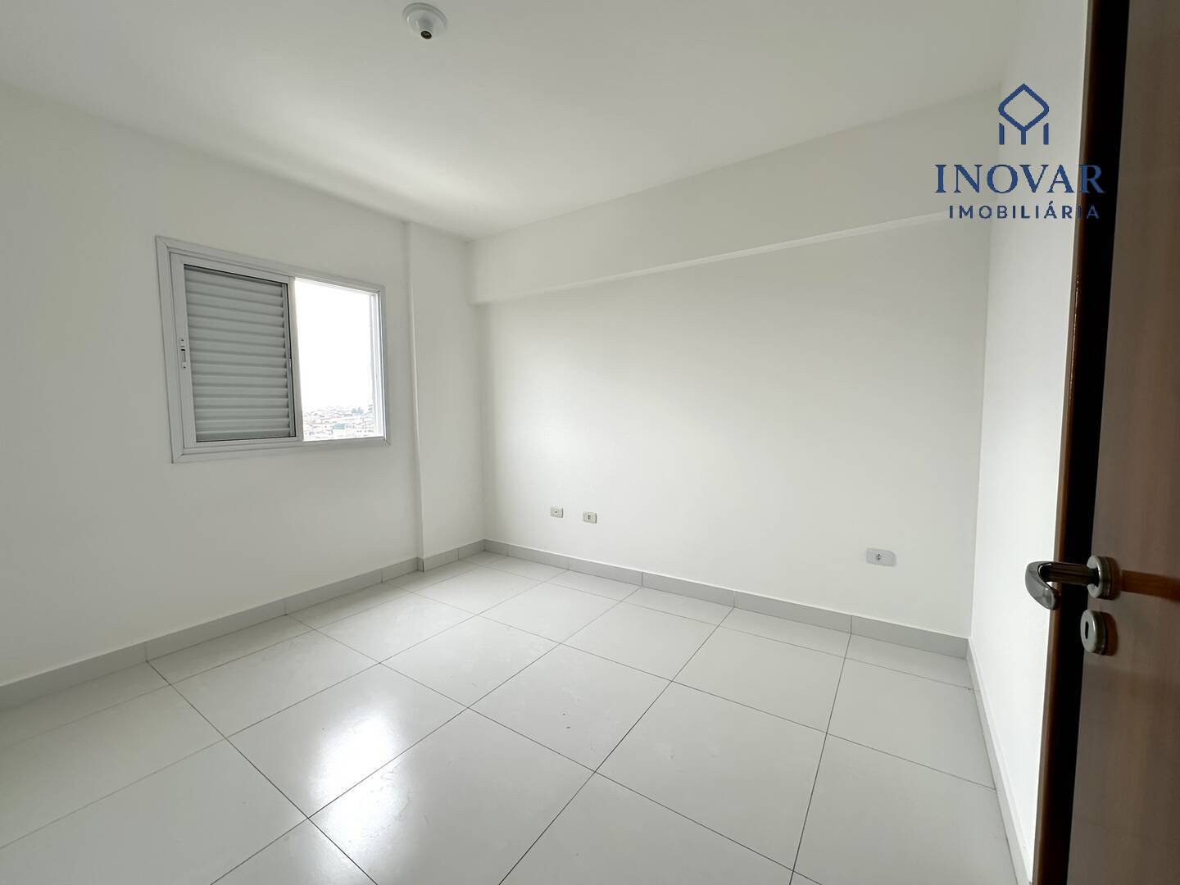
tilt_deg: -4.1
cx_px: 590
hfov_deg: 102.1
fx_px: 477
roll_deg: -0.1
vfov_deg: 85.7
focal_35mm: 14
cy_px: 442
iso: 40
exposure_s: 1/148
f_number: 2.2
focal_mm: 2.22
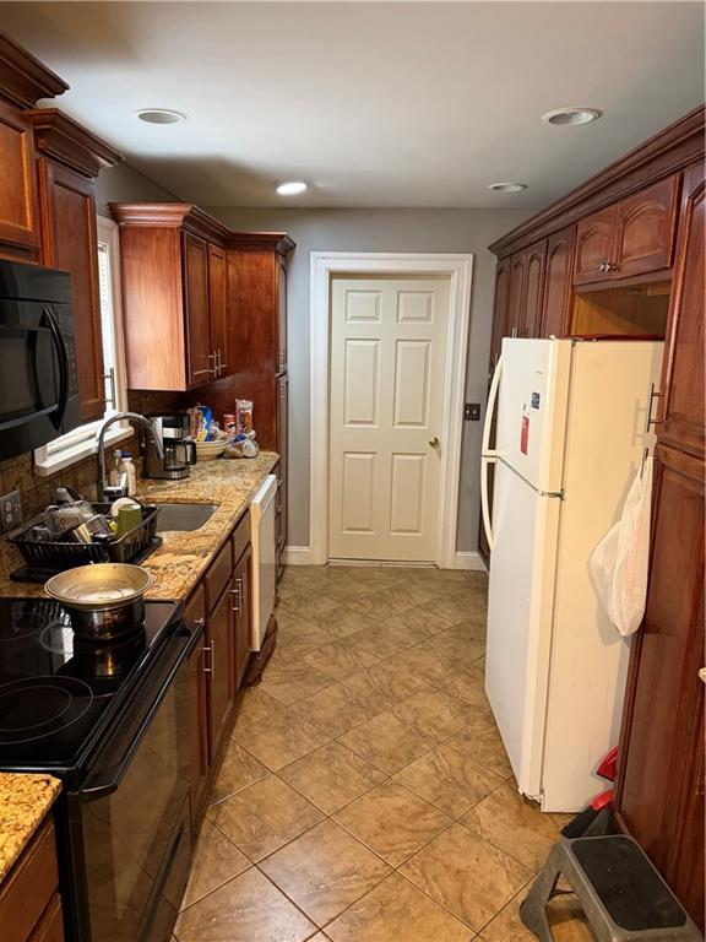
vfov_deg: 71.6
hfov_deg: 56.8
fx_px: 653
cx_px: 353
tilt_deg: -8.0
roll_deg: -1.6
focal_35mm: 24
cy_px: 471
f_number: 1.78
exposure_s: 1/60
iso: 500
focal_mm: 6.76
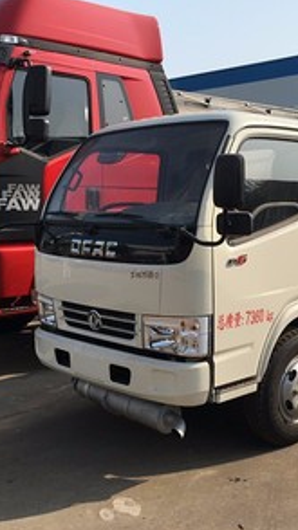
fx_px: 605
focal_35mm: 43
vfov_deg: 47.4
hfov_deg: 27.2
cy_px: 267
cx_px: 229
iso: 25
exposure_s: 1/1399
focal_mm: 4.15
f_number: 2.2
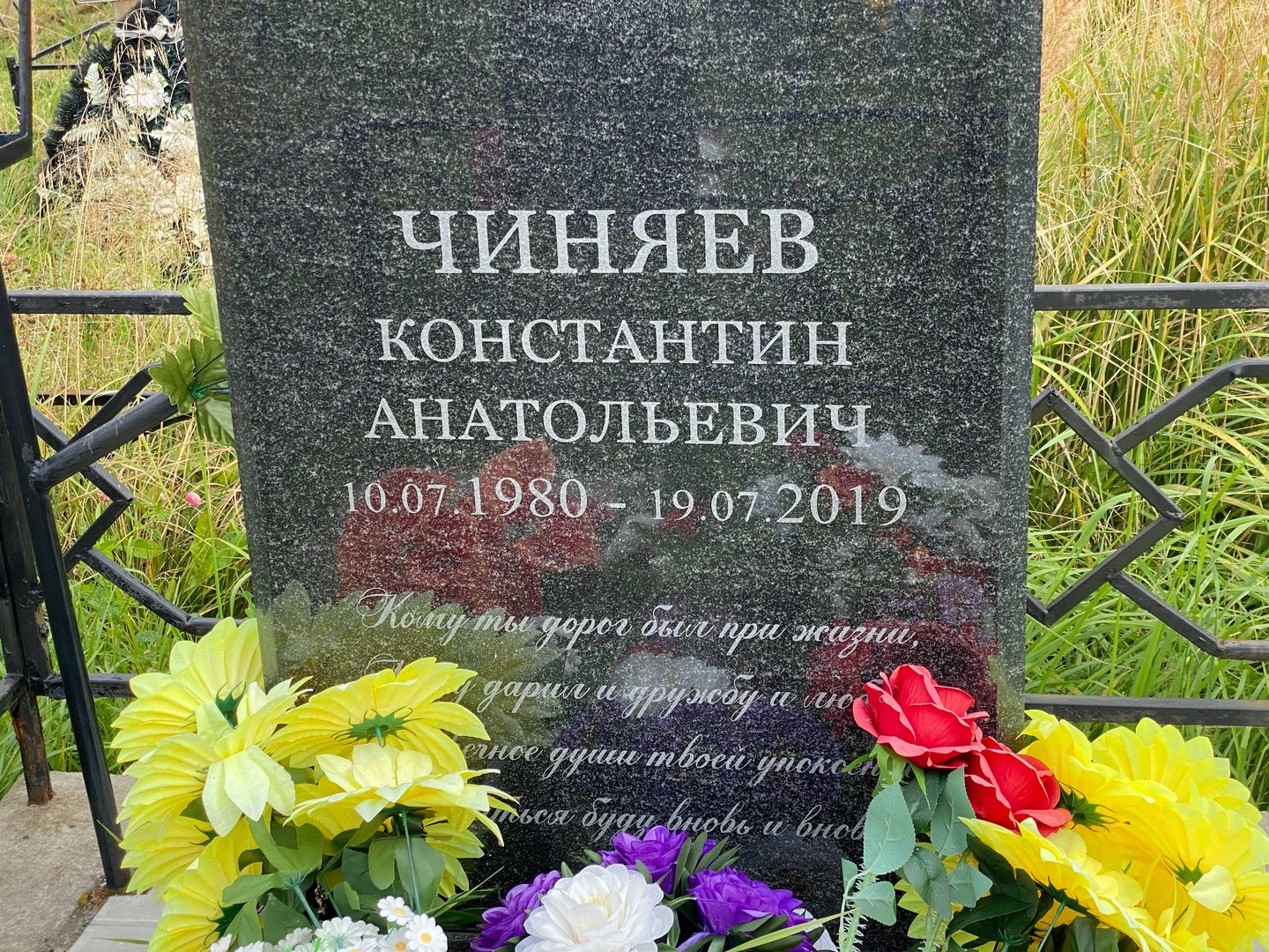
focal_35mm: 52
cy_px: 476
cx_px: 634
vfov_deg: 28.0
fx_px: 1906
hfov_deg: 36.8
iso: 20
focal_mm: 6
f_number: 2
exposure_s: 1/461
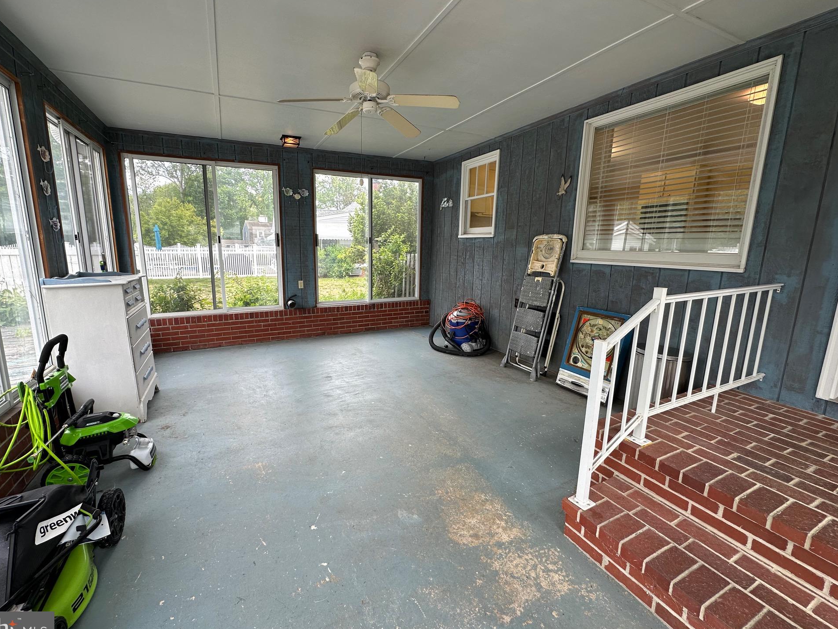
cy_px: 311
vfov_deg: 81.8
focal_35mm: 15
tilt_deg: -10.0
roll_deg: -0.6
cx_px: 394
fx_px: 363
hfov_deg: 98.0
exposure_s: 1/99
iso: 50
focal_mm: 2.22
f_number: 2.2
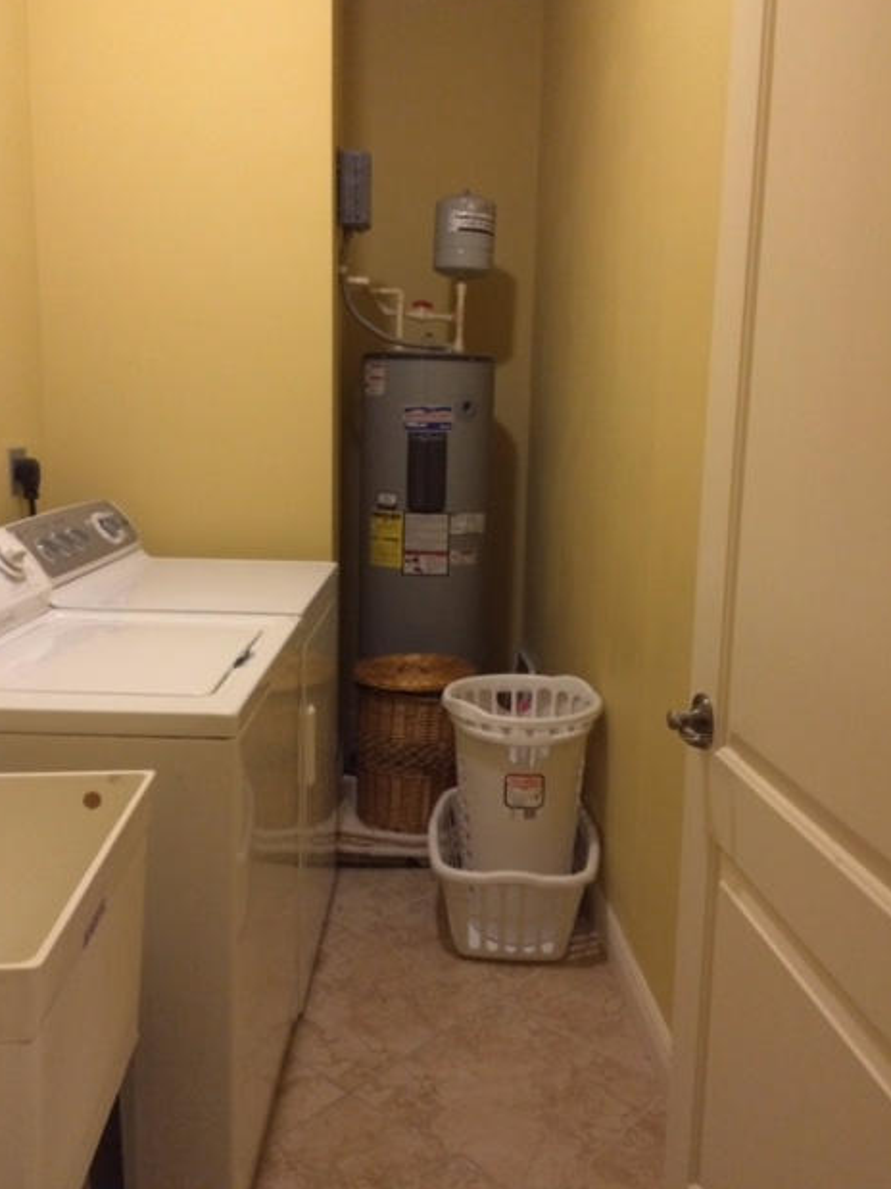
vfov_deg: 60.0
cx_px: 436
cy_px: 576
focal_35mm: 30
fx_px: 1030
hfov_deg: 46.8
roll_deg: -0.7
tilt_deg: -11.4
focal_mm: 4.15
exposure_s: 1/15
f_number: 2.2
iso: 320
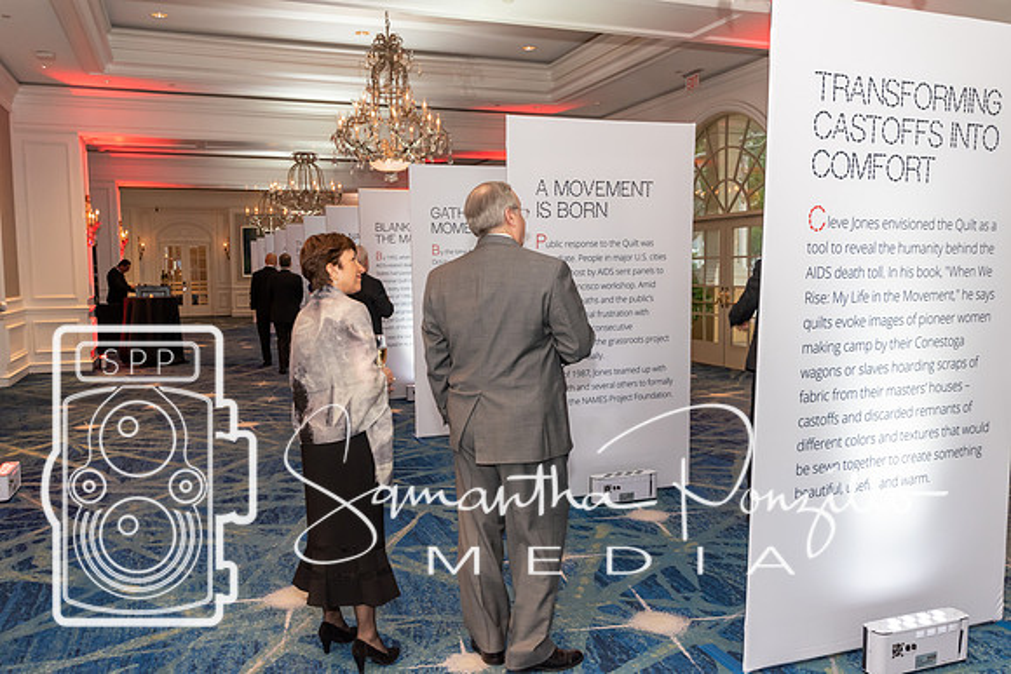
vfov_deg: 42.3
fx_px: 871
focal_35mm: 31
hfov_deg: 60.3
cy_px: 337
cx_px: 506
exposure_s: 1/60
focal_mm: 20
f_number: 3.5
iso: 800
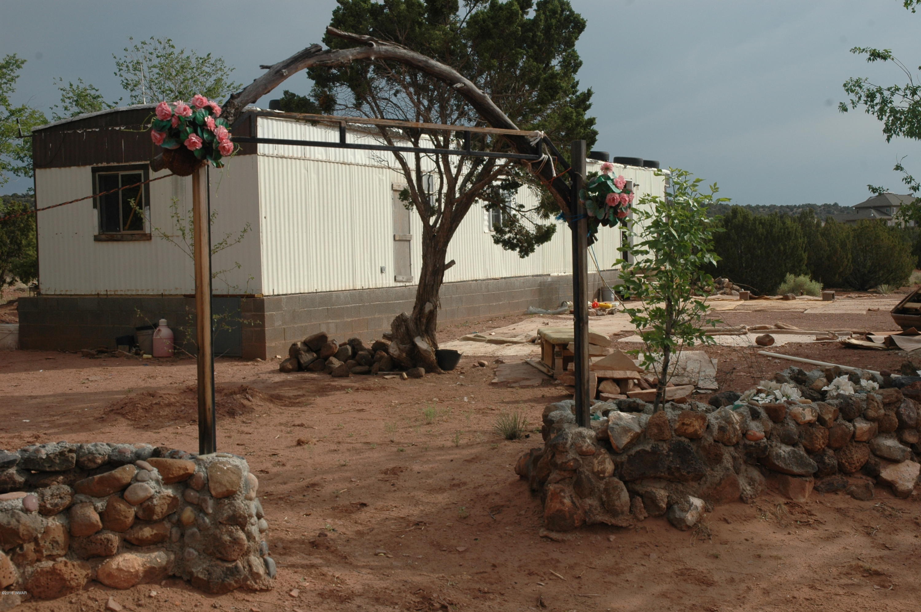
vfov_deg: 28.9
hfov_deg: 42.4
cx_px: 460
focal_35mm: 46
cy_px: 306
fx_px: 1188
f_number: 10
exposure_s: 1/400
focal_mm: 31
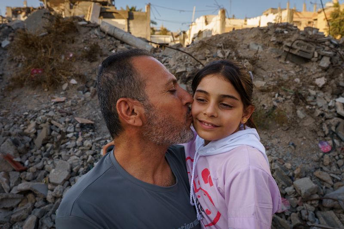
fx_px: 260
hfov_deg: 67.1
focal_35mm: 27
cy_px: 113
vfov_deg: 47.6
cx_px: 176
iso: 500
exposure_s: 1/500
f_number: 6.3
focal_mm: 24
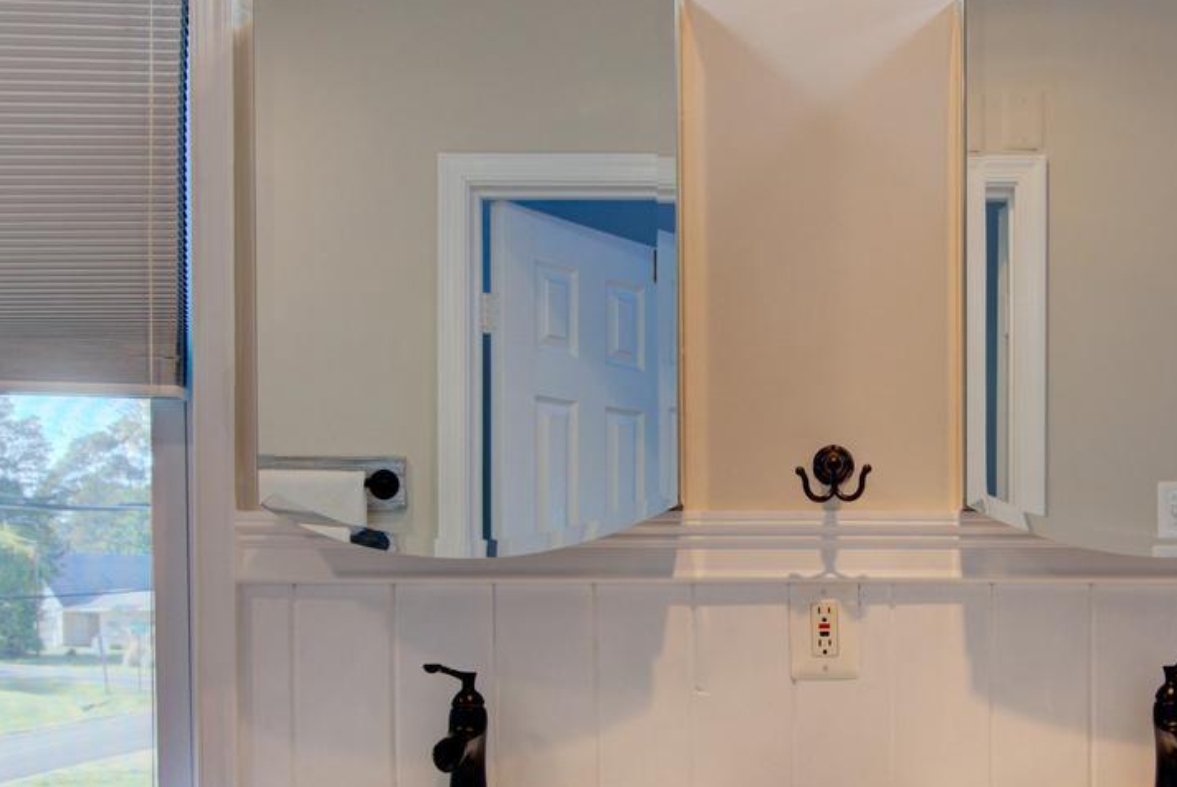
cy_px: 603
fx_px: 1505
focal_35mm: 46
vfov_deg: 28.8
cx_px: 817
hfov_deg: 41.9
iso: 200
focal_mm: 16
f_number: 8
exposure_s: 1/20
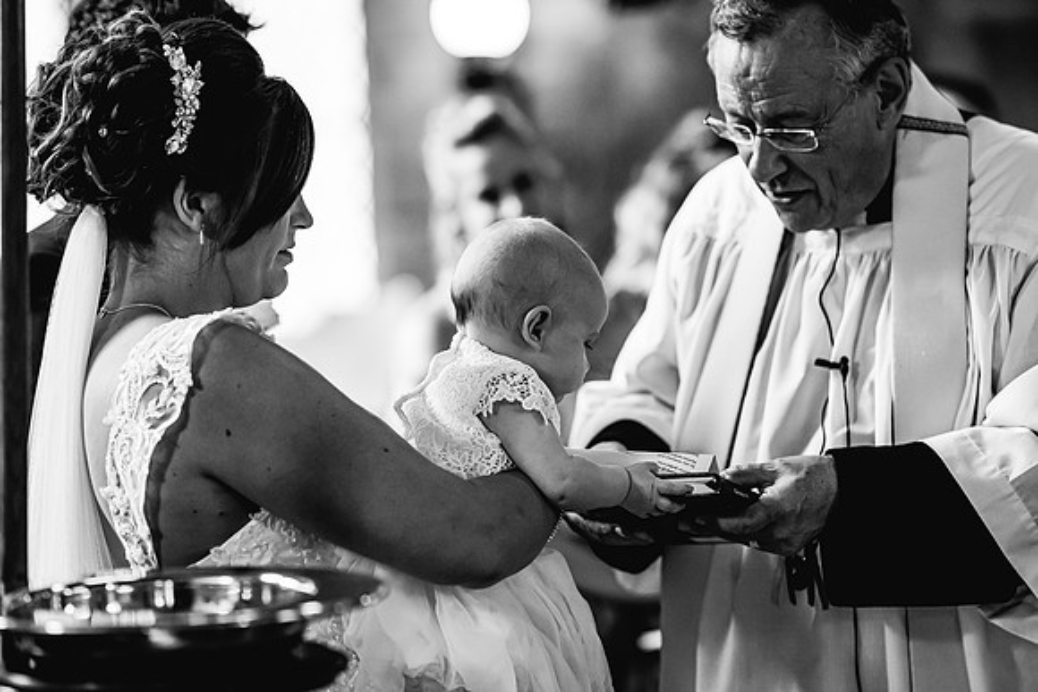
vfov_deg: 10.2
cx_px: 519
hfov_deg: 15.2
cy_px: 346
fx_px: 3893
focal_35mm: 135
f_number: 2.5
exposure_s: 1/200
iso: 3200
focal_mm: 135
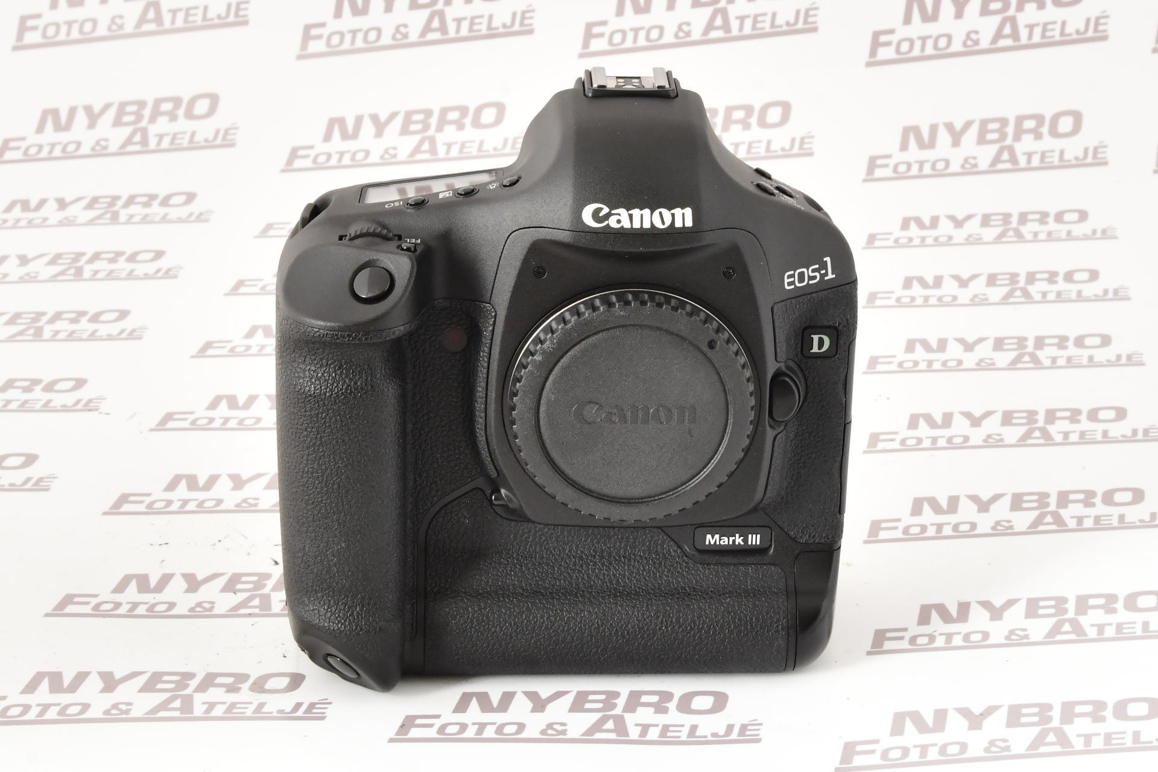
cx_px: 579
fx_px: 1287
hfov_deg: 48.5
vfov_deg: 33.4
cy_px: 386
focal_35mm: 40
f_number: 13
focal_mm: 40
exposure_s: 1/125
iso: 1600
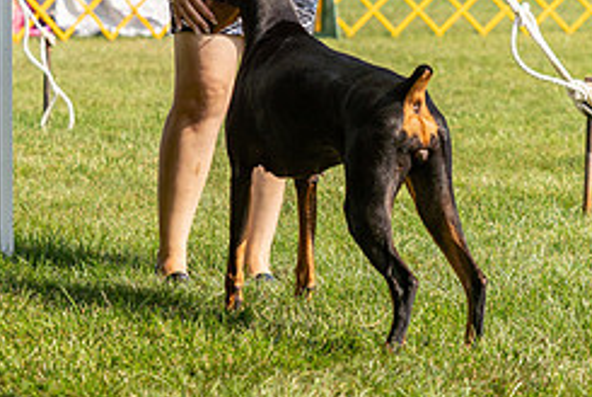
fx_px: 2881
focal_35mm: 175
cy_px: -23
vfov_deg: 7.8
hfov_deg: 11.7
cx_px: 203
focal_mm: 74
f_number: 3.5
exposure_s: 1/1600
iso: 200
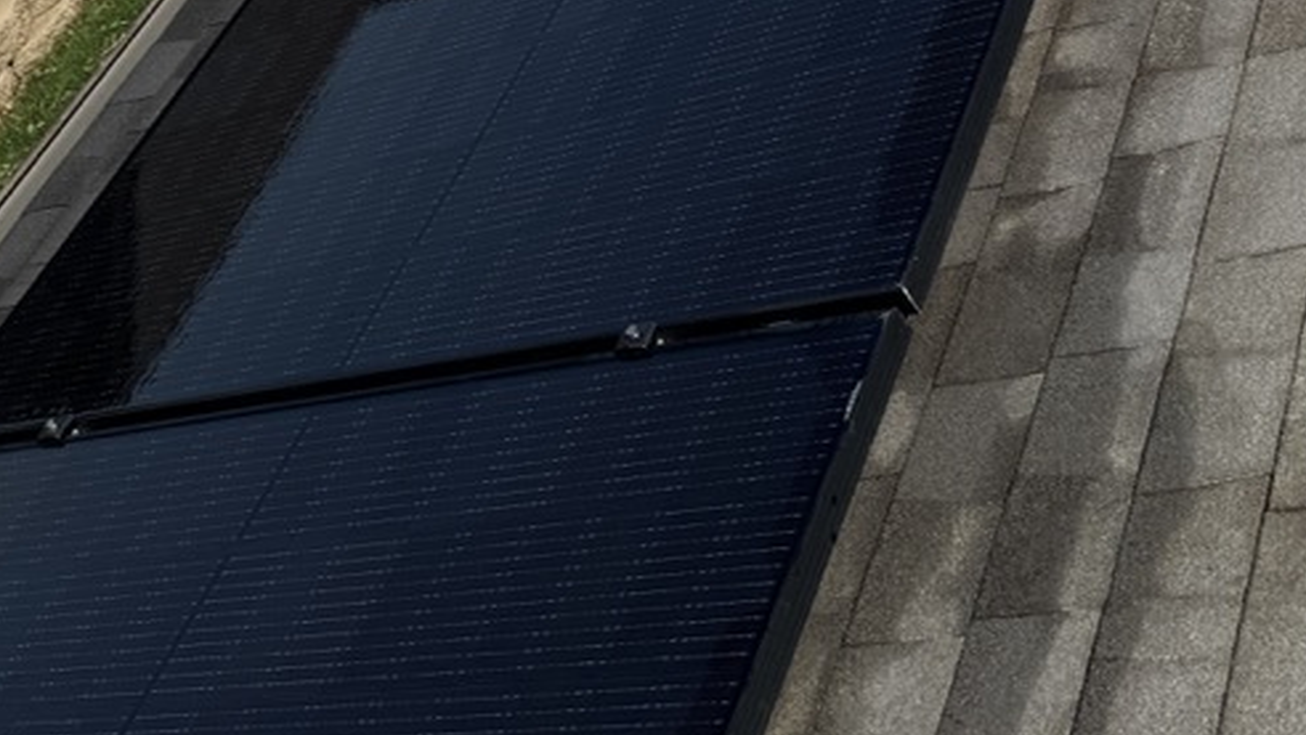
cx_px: 794
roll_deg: +11.8
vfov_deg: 14.4
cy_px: -777
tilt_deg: -24.4
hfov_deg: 30.9
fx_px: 2355
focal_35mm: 68
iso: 80
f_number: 1.78
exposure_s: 1/5348
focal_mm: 6.76
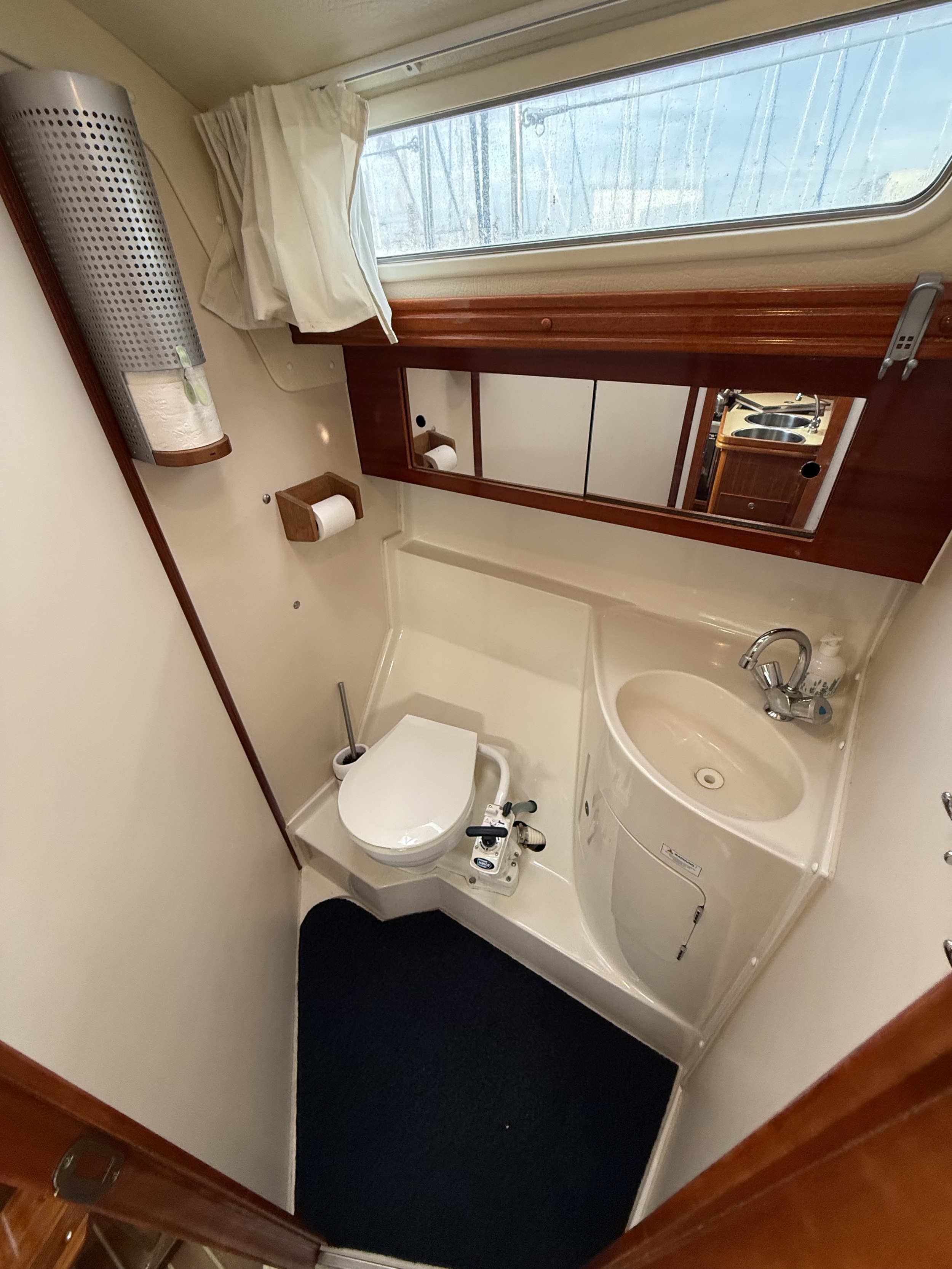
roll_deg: +1.8
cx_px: 476
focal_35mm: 14
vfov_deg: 102.1
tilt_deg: -35.5
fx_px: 513
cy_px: 634
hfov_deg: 85.7
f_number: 2.2
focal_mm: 2.22
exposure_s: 1/77
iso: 320
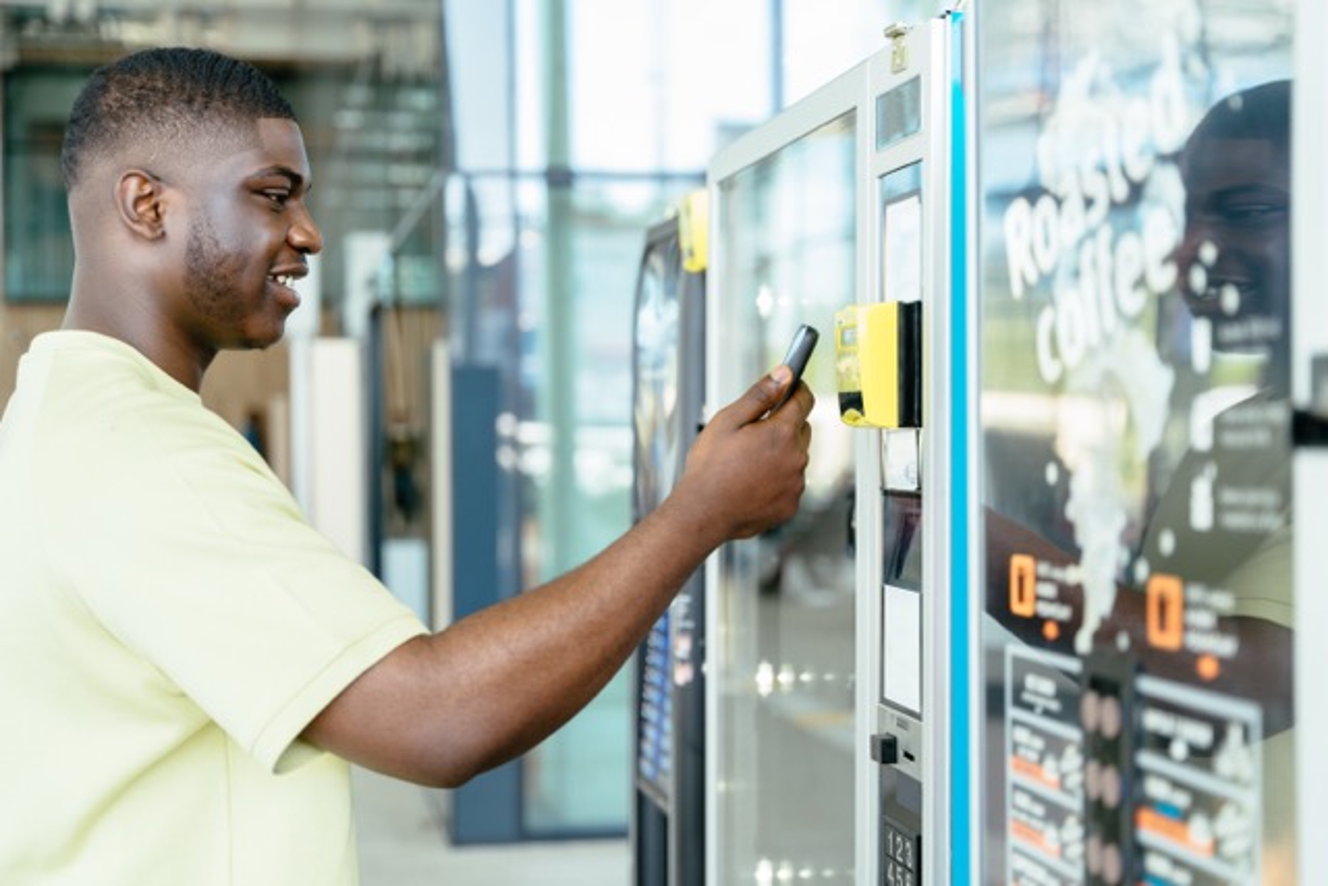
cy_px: 443
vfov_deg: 25.1
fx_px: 1989
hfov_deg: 36.9
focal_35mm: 54
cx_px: 664
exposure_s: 1/200
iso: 640
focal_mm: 53.9
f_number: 2.8
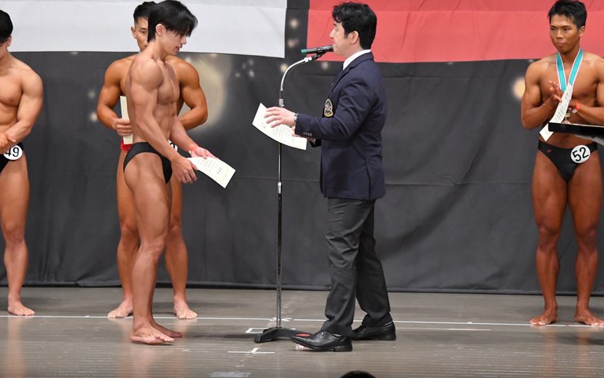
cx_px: 302
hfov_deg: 10.1
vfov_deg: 6.3
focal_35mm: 207
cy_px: 176
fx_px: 3409
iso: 6400
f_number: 5.6
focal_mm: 135
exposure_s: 1/400
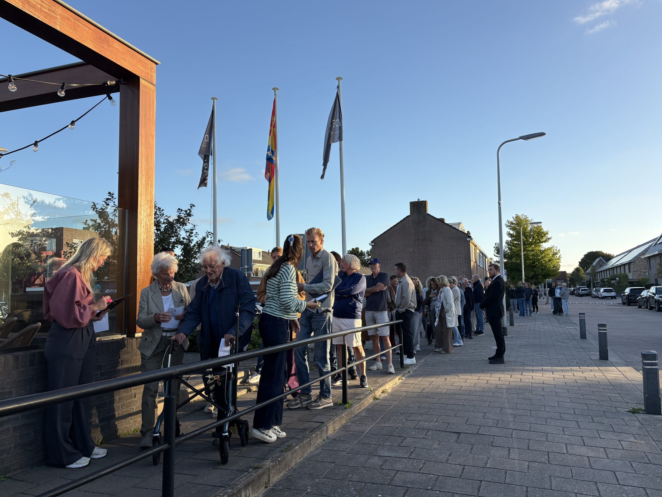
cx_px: 330
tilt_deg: +4.4
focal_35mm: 27
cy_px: 248
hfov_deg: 65.3
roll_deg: +1.8
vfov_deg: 51.4
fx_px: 516
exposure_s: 1/1217
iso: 50
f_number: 1.6
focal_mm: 5.96
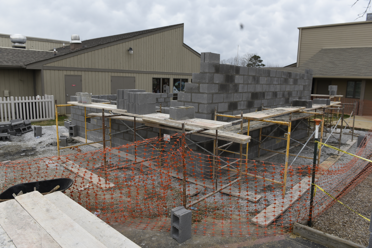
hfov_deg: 69.4
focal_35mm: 26
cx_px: 186
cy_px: 124
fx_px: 269
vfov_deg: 49.6
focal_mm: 26
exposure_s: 1/160
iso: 500
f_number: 7.1
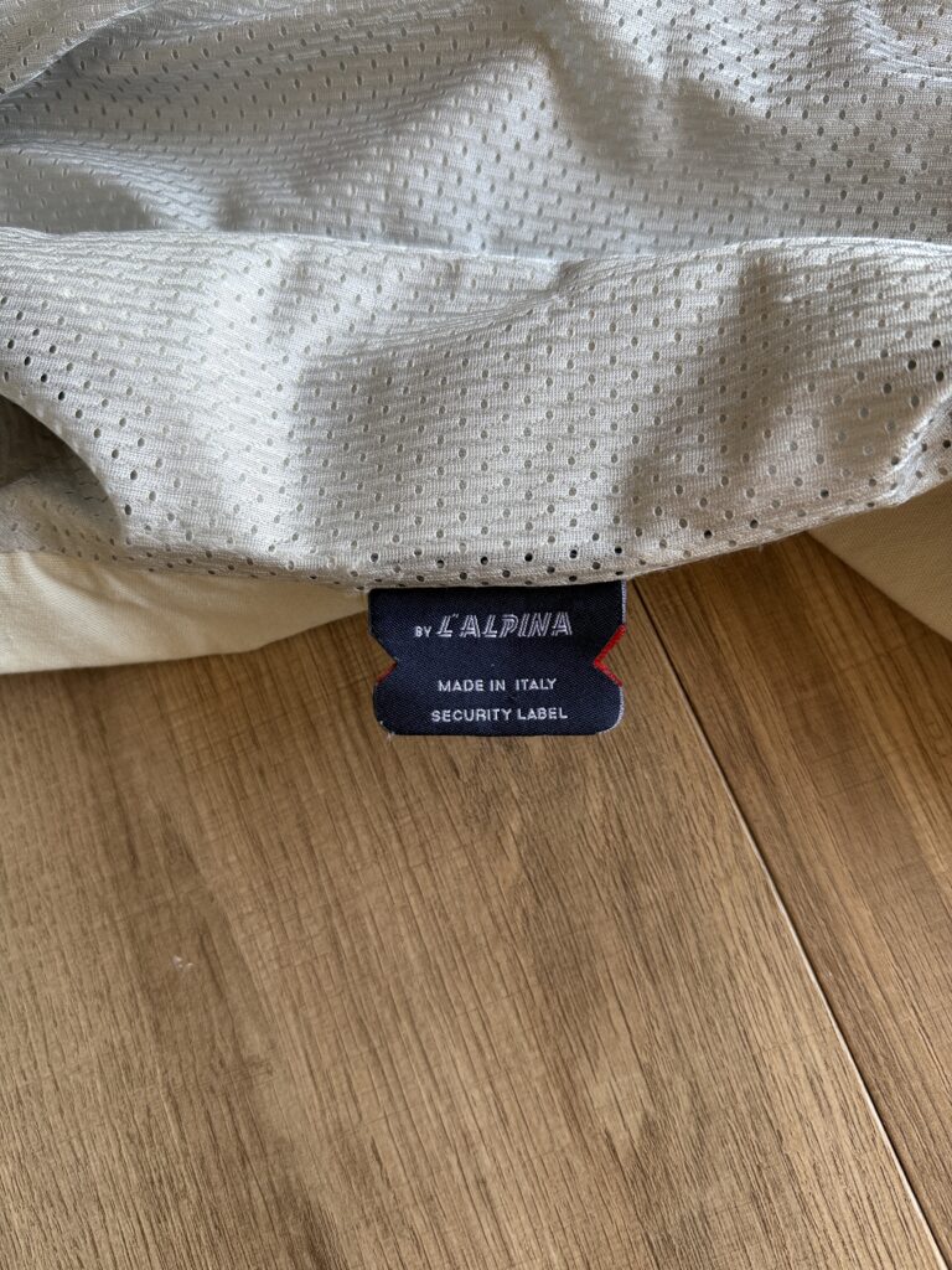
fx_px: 880
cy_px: 635
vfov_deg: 71.6
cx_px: 476
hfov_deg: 56.8
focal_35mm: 24
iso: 100
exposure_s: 1/121
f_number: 1.78
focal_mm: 6.76
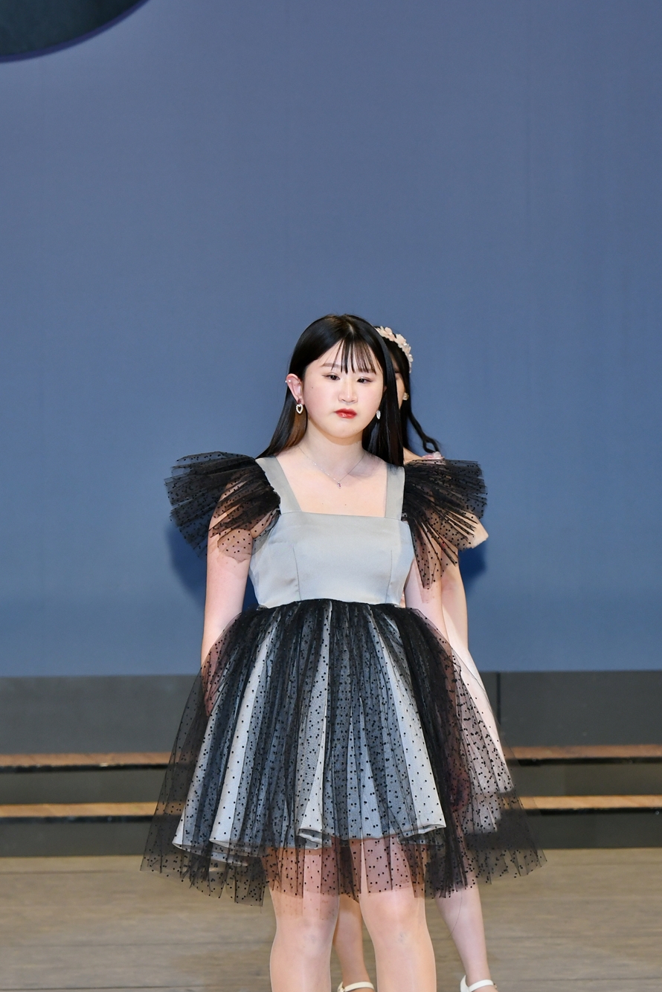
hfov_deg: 5.3
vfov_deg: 7.9
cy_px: 712
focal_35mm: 259
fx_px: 7140
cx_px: 411
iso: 800
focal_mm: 120
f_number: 5.6
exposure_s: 1/250
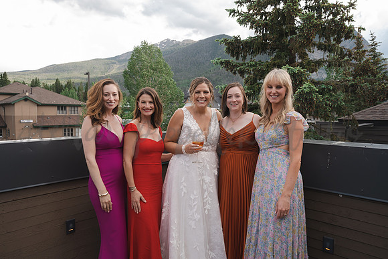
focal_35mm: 25
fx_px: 264
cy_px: 130
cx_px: 194
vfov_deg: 52.2
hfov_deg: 72.5
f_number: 4
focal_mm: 24.5
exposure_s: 1/500
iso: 250
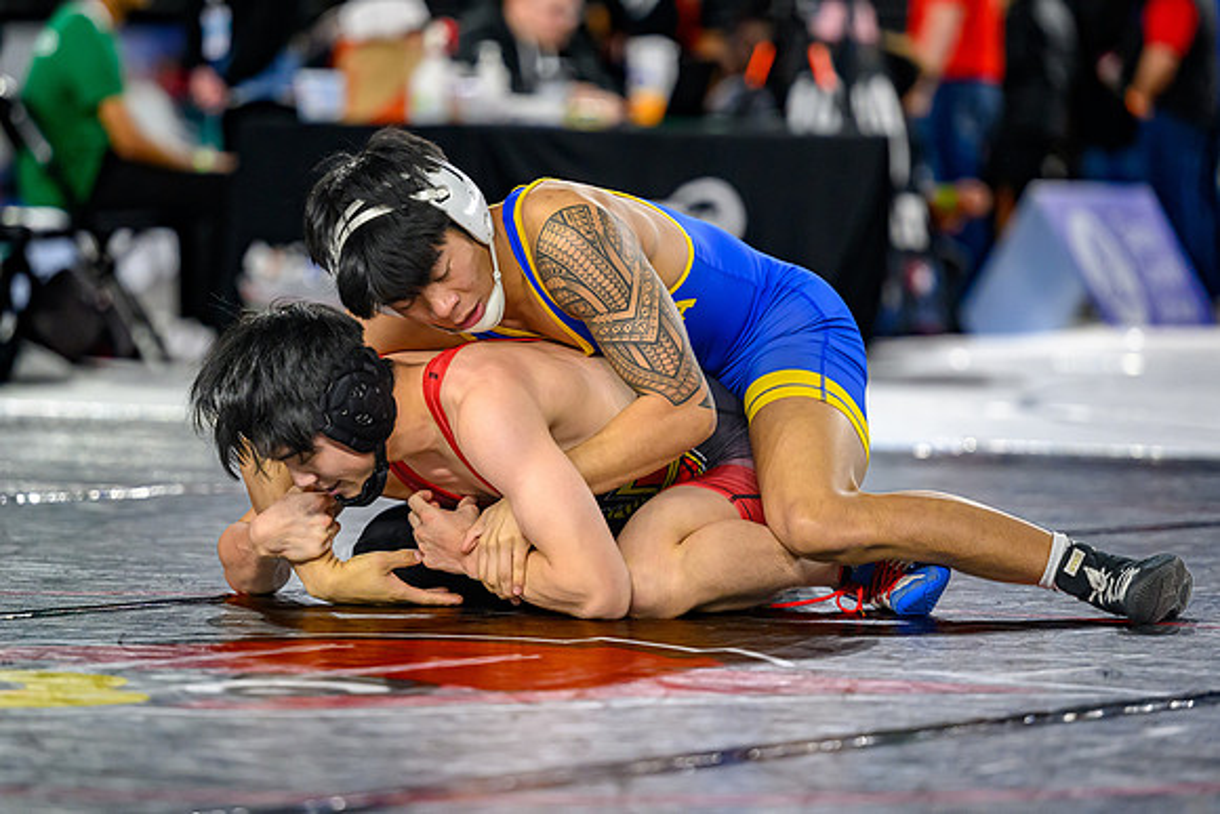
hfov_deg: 9.9
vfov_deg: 6.6
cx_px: 526
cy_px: 338
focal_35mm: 209
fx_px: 7068
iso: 2500
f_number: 2.8
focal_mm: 160
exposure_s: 1/800
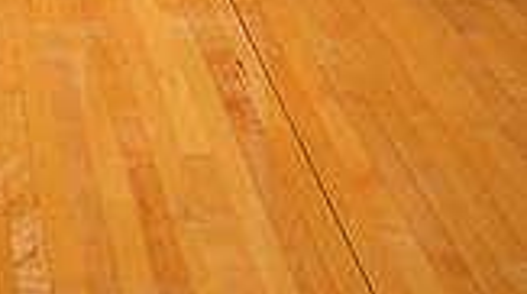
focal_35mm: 116
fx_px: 1618
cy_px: -372
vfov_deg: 9.4
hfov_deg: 18.2
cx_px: 48
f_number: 7.1
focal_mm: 40
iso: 250
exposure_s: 1/400
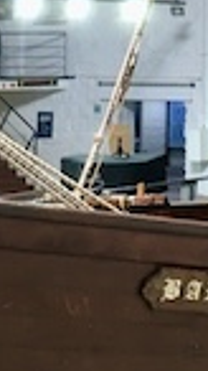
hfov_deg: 9.2
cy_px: -117
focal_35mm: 130
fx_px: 1276
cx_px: 246
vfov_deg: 15.7
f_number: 2.2
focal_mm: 4.15
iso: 100
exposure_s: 1/33
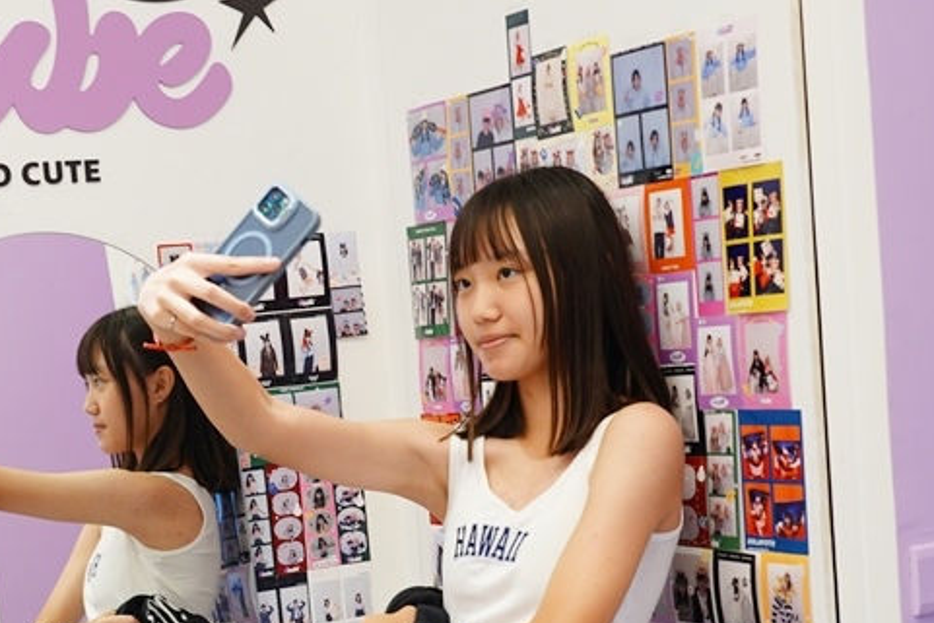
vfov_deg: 17.6
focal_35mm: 77
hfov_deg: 26.0
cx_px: 233
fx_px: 1998
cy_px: 506
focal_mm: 37
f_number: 5.6
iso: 800
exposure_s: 1/40
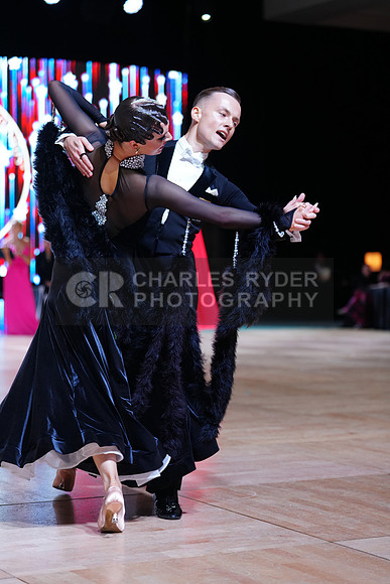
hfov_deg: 17.1
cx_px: 195
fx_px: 1299
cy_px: 292
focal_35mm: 80
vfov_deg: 25.4
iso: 800
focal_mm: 80
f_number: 2.8
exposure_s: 1/500
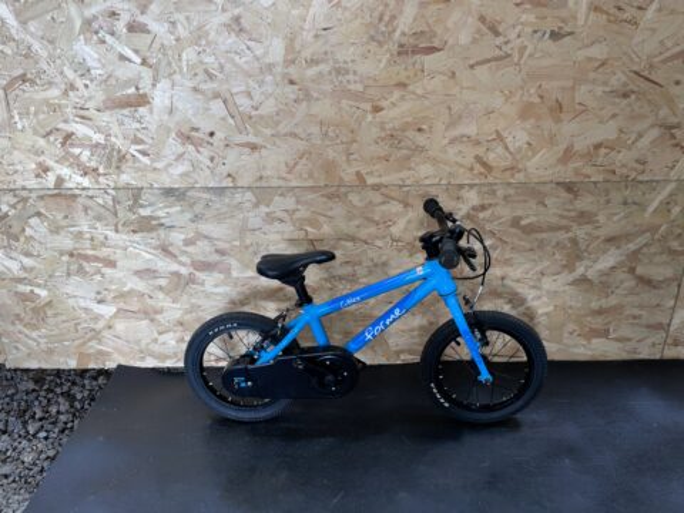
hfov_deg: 67.3
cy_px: 256
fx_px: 514
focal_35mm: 26
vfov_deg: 53.1
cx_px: 342
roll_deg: +0.9
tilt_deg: -23.1
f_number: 1.6
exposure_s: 1/17
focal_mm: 4.2
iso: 50
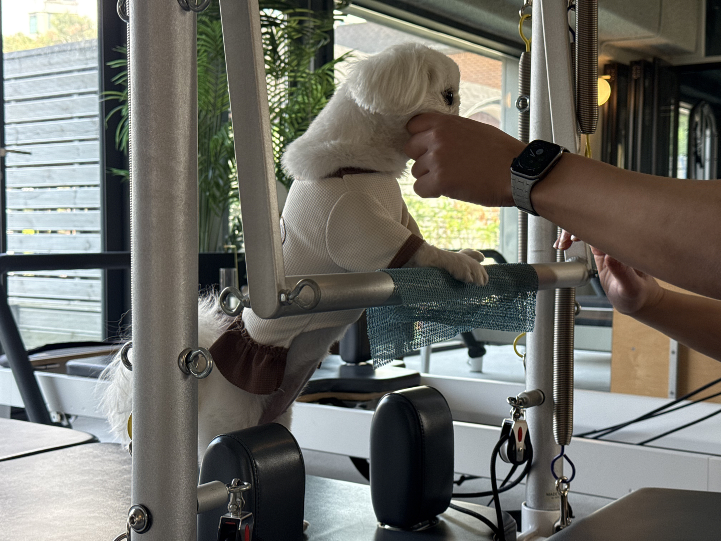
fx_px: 1000
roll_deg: -0.2
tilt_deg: -1.4
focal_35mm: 48
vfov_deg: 30.3
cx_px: 360
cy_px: 270
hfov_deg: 39.7
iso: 125
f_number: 1.78
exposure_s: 1/145
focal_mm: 6.76
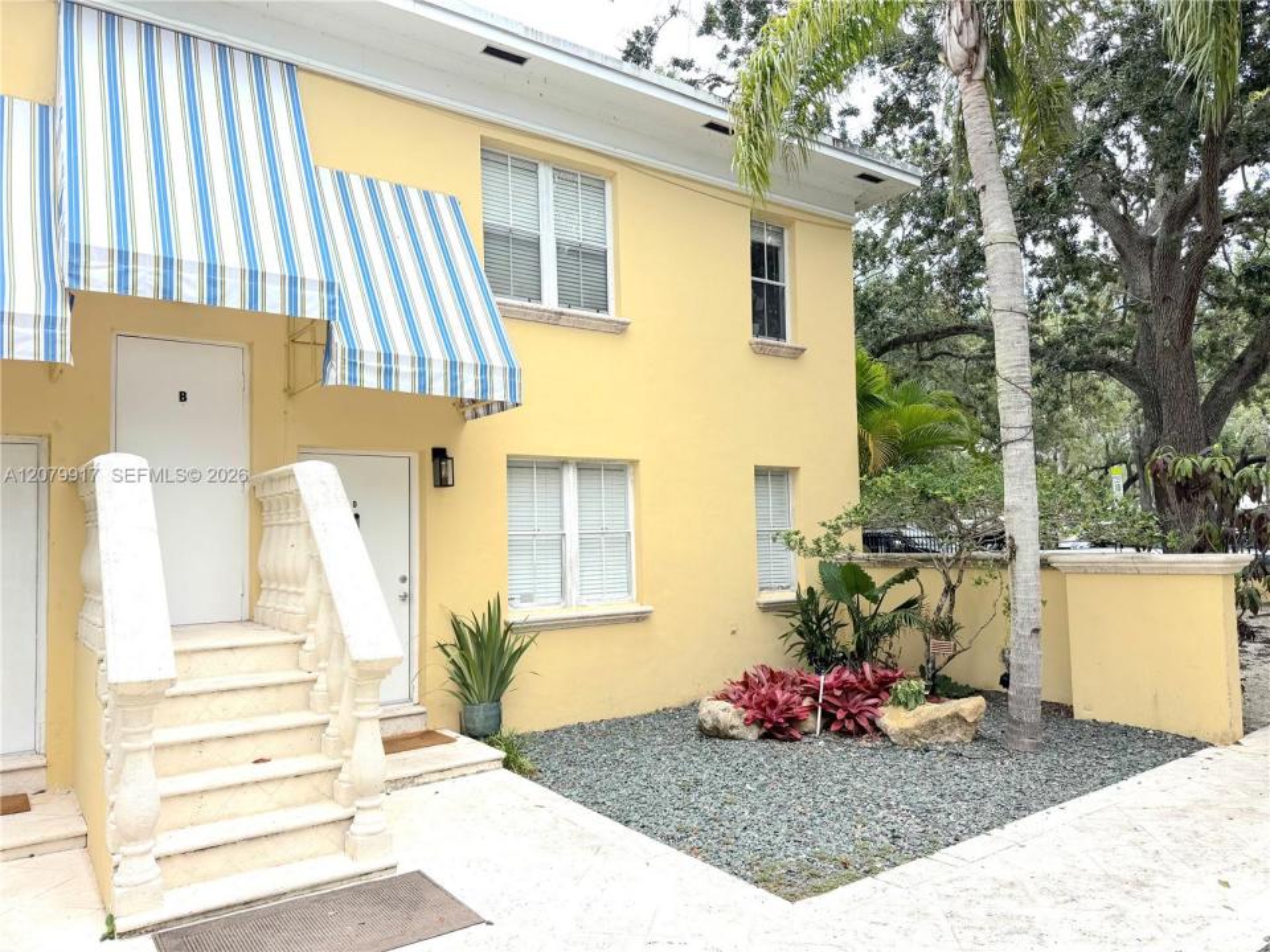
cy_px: 476
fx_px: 881
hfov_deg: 71.6
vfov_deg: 56.8
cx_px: 635
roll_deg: +1.7
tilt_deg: +3.3
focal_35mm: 24
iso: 80
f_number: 1.78
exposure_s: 1/1980
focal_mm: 6.76
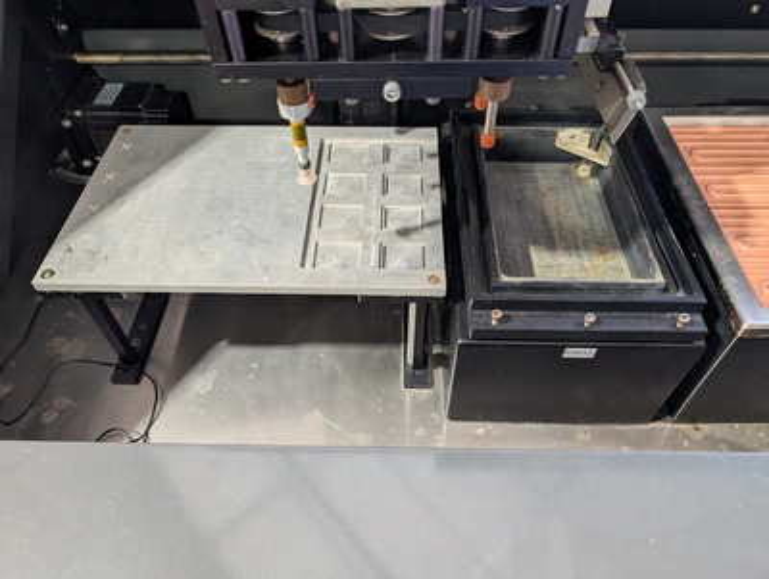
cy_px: 290
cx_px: 384
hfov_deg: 71.5
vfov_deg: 56.9
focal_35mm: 24
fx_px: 534
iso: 206
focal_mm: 6.9
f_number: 1.68
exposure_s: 1/179
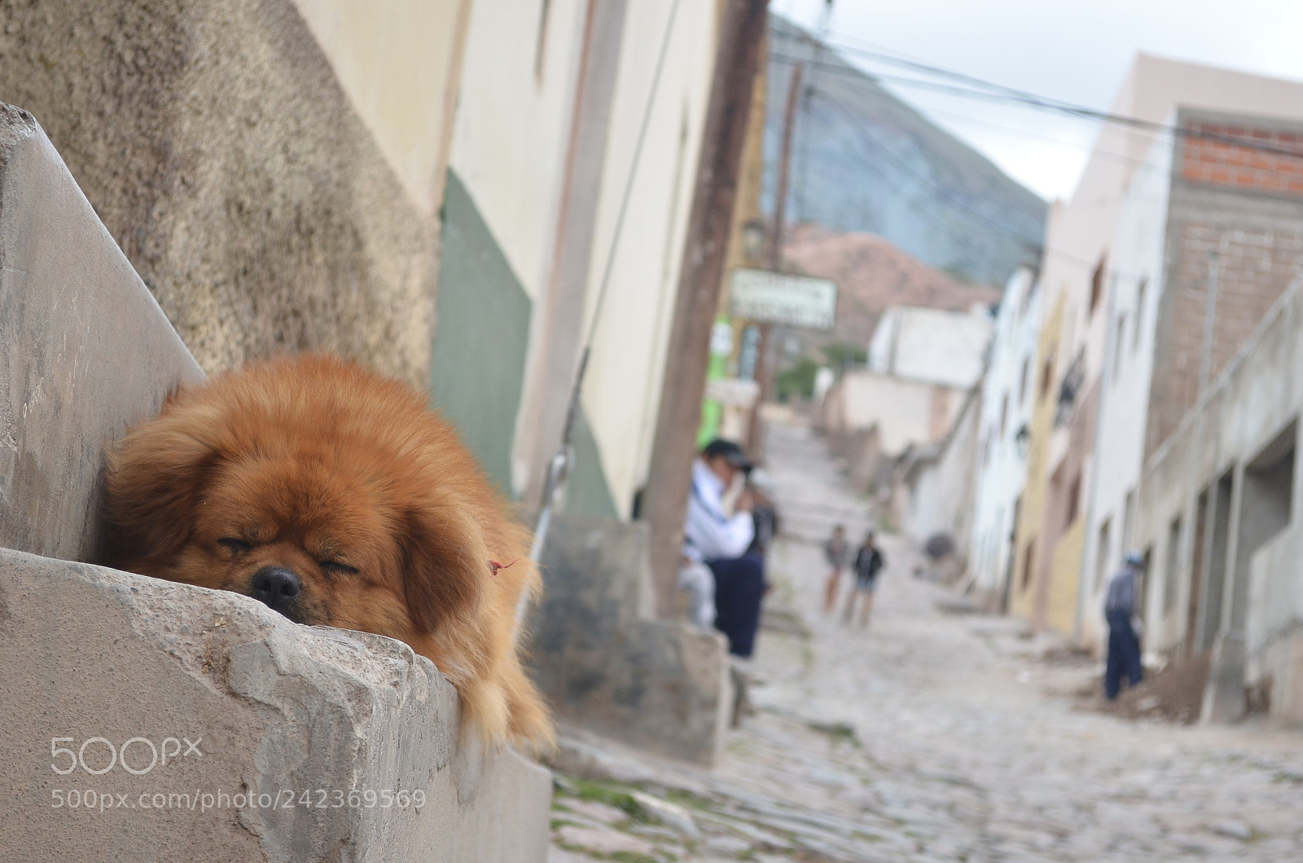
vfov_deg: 16.5
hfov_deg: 24.7
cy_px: 432
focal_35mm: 82
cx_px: 652
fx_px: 2979
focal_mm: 55
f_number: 5.6
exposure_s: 1/400
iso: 450
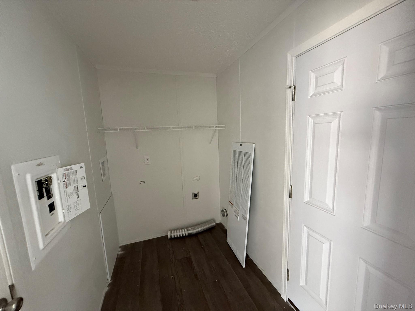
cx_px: 208
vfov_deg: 85.7
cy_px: 156
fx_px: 168
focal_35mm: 14
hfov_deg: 102.1
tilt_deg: -8.6
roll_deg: +2.9
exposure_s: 1/60
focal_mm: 2.22
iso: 640
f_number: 2.2
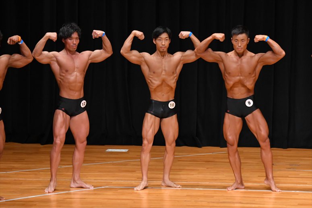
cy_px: 104
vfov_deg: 5.1
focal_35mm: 270
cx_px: 156
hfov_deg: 7.6
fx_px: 2339
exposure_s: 1/400
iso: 4000
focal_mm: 180
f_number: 5.6
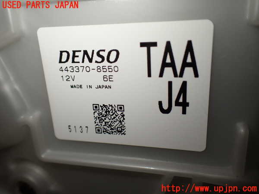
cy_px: 97
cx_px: 130
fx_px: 224
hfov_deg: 60.0
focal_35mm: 30
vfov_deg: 46.8
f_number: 2.3
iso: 100
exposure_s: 1/200
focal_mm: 5.4
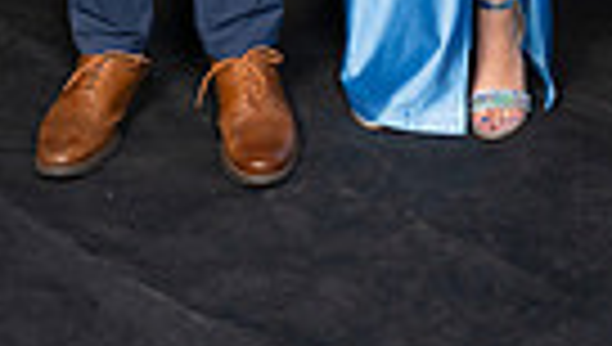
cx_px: 274
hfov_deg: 17.7
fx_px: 1967
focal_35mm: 121
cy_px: -629
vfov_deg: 8.6
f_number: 9
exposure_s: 1/125
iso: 320
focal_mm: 35
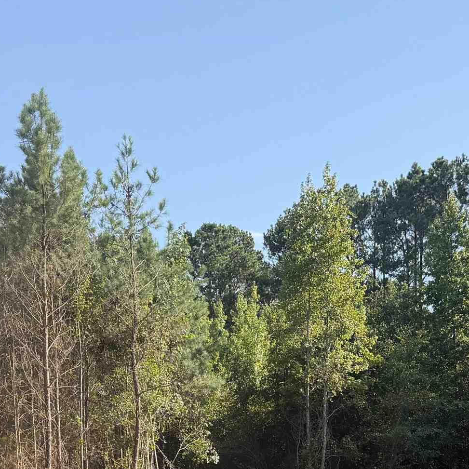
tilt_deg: -2.6
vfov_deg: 24.1
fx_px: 1027
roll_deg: +1.1
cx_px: 193
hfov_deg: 25.7
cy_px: 514
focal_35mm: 67
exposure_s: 1/2169
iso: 100
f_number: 1.78
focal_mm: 6.76
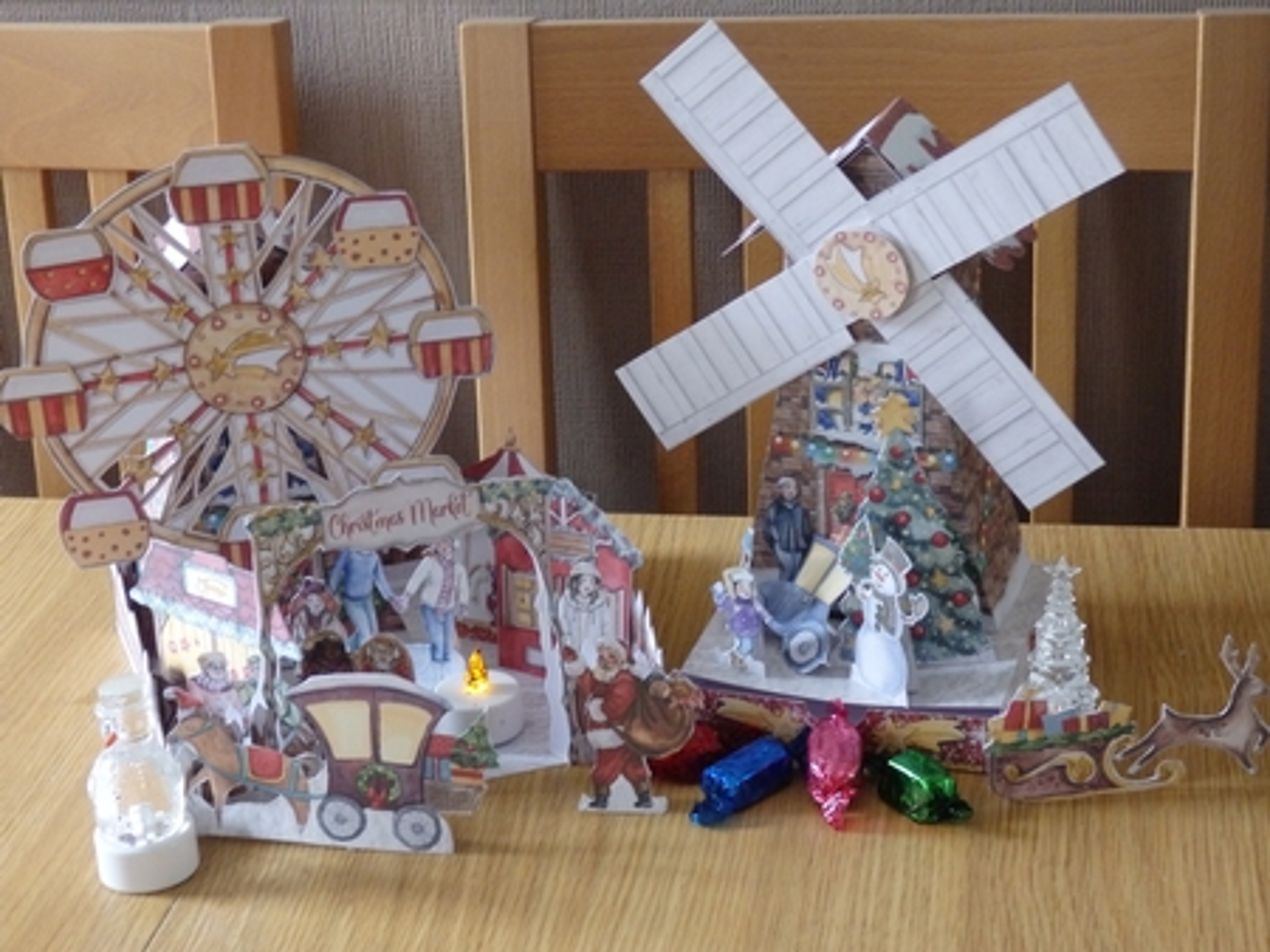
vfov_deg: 24.4
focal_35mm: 60
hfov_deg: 32.2
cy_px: 476
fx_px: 2200
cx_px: 635
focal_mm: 10.8
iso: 800
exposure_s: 1/15
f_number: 4.2
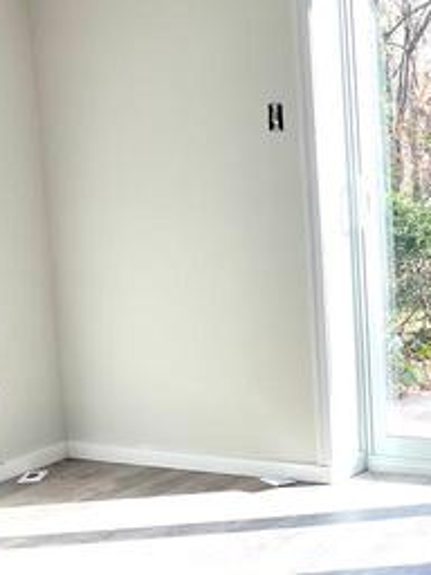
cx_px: 584
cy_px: 305
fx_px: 1245
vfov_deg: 26.0
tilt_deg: -8.8
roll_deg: +1.1
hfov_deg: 18.1
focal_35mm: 75
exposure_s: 1/249
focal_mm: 5.1
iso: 32
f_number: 1.6
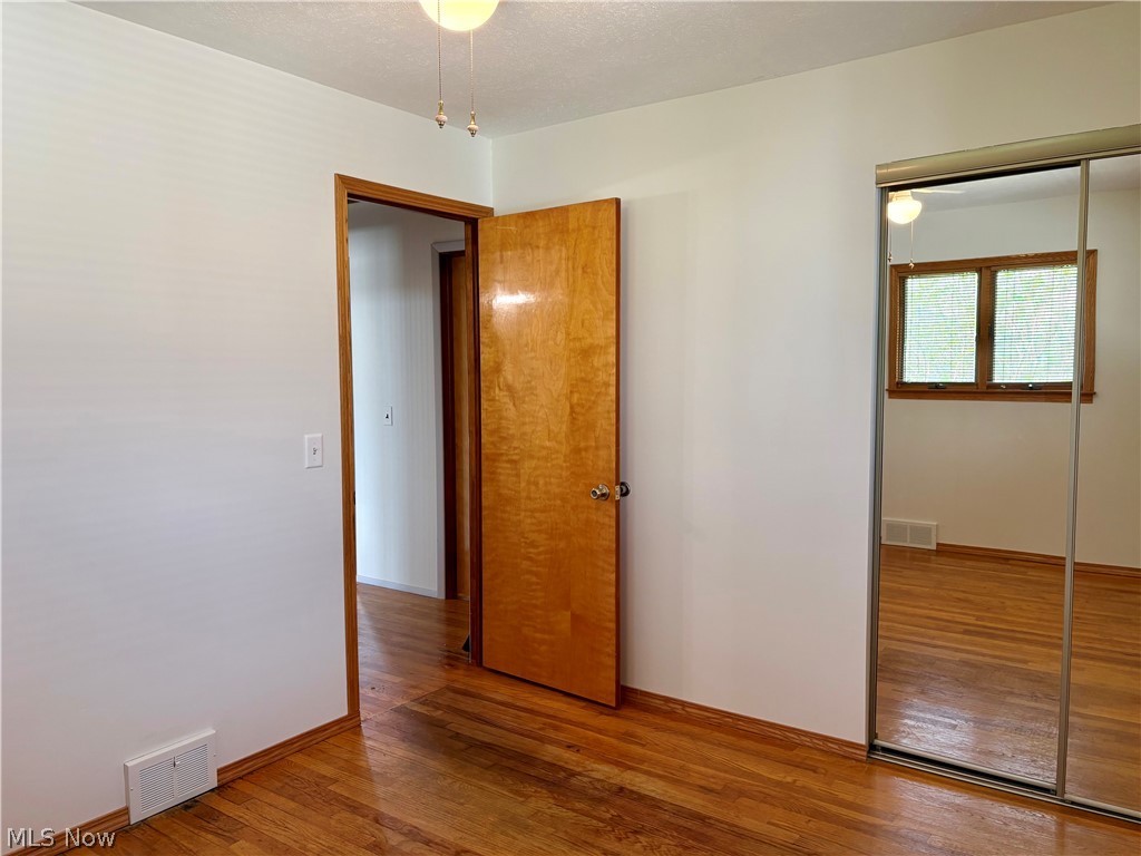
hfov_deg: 67.3
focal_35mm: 26
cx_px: 570
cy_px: 428
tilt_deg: -4.4
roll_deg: +0.4
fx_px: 857
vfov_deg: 53.1
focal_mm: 5.96
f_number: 1.6
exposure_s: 1/60
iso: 100
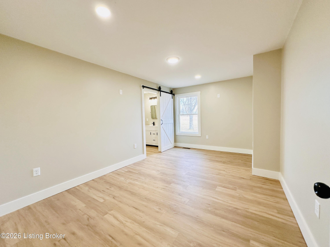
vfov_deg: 85.7
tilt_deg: -2.5
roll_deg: +2.1
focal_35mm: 14
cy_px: 124
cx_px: 165
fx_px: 133
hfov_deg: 102.1
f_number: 2.2
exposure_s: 1/120
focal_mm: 2.22
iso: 125
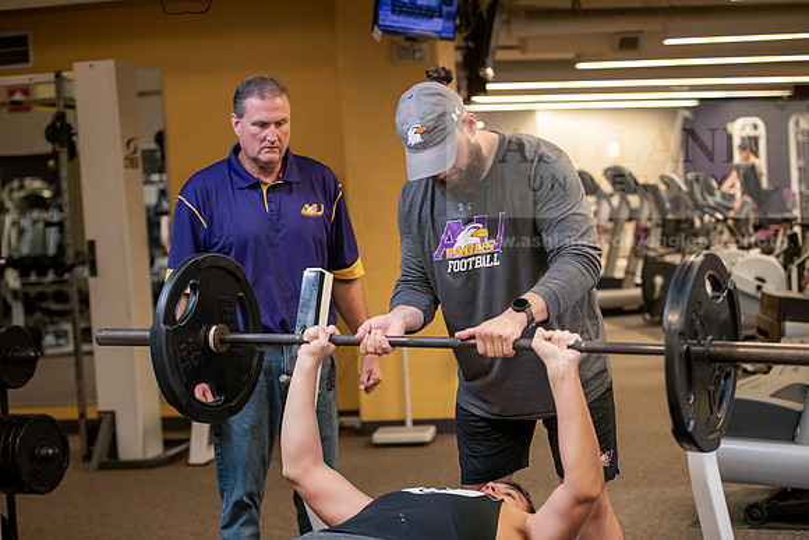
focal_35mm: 70
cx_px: 404
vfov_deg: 19.5
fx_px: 1573
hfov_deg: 28.8
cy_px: 270
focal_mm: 70
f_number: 3.2
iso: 1250
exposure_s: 1/200
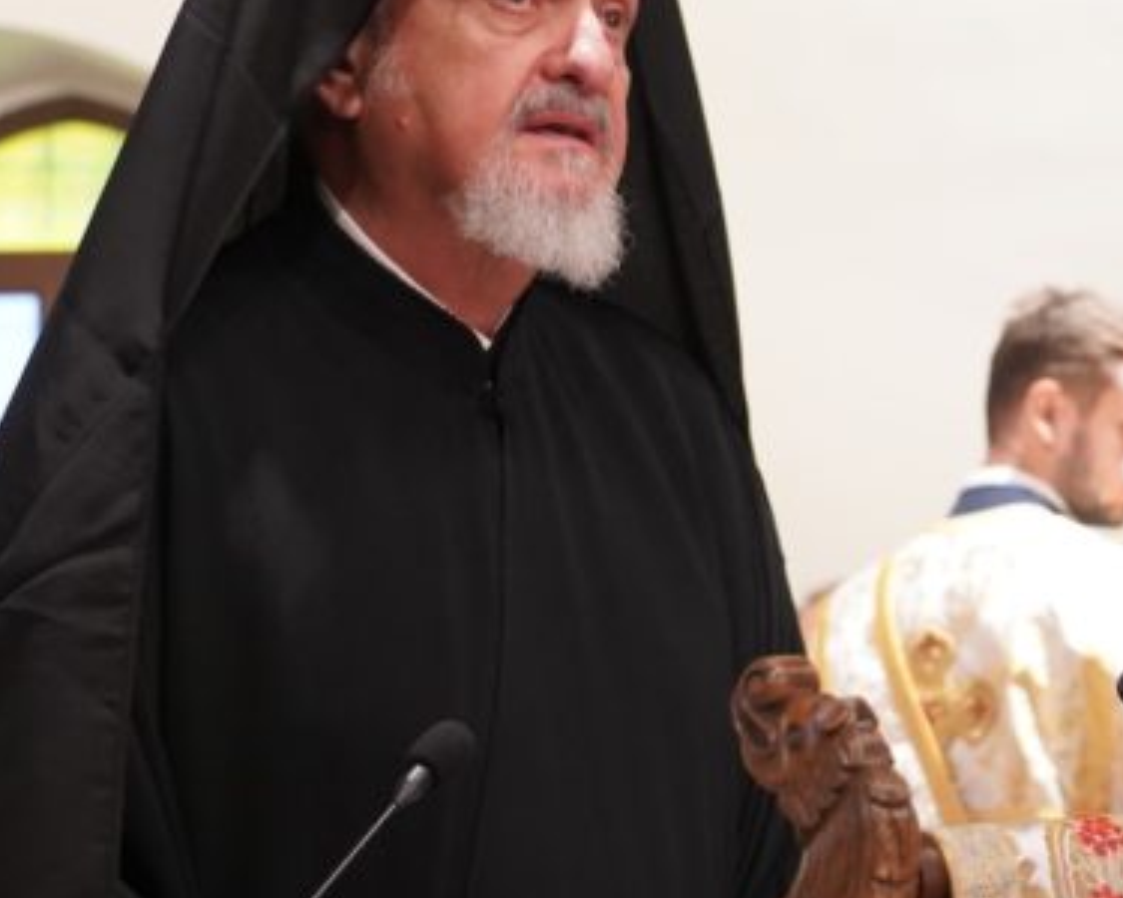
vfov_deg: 15.4
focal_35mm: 100
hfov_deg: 18.6
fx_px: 3324
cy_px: 370
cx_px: 1183
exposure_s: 1/160
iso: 3200
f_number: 4
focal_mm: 39
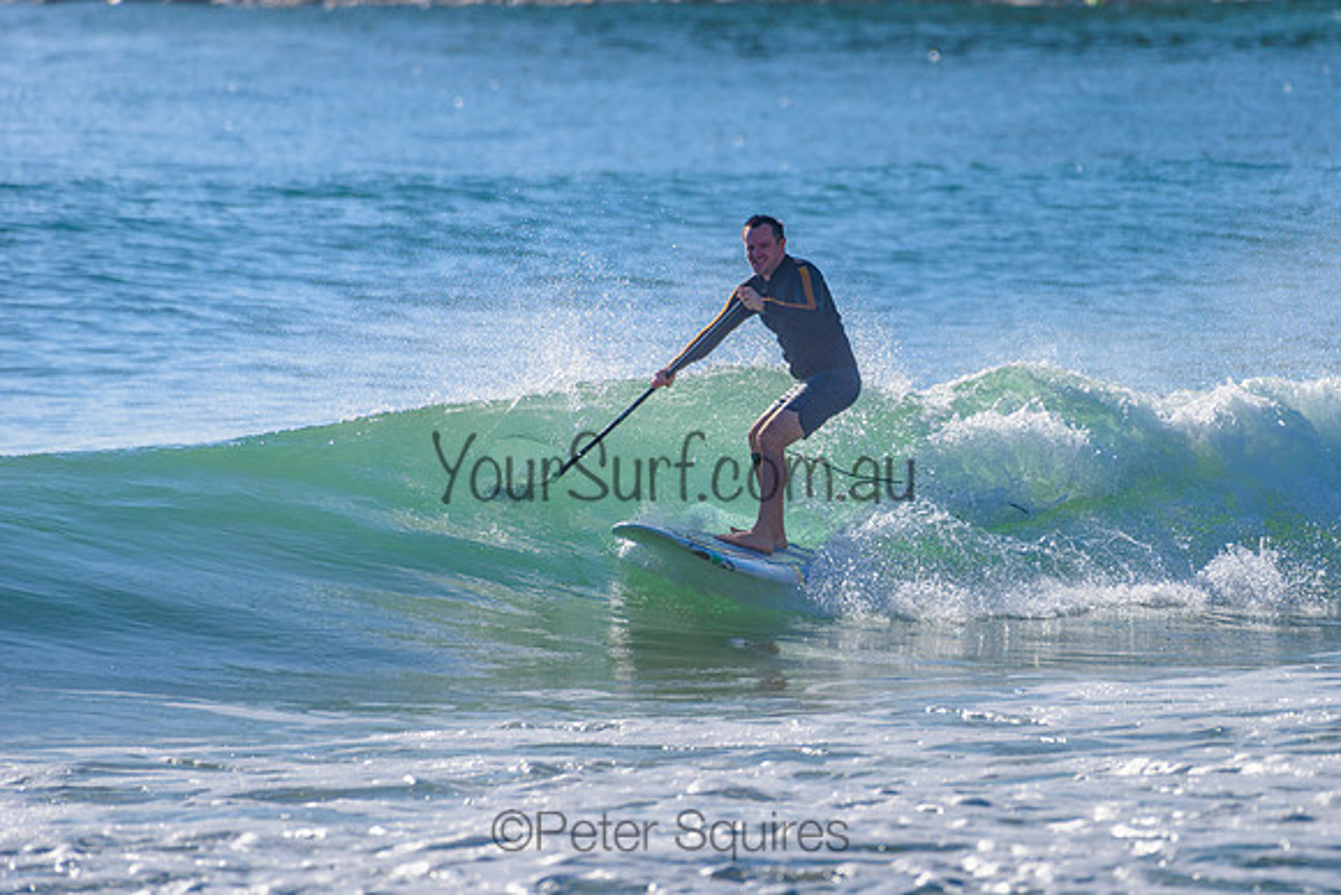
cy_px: 346
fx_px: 22839
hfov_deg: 3.4
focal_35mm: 613
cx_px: 822
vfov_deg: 2.2
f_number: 5.6
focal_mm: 500
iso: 110
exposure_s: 1/2000
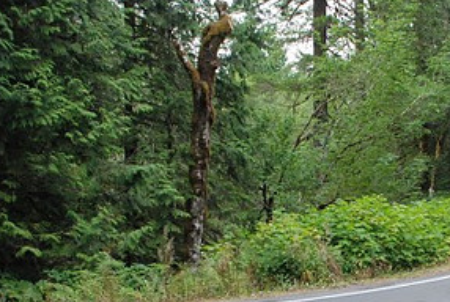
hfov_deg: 29.1
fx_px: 839
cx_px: 379
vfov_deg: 20.0
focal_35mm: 67
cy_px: 281
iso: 1600
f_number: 4
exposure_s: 1/320
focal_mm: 22
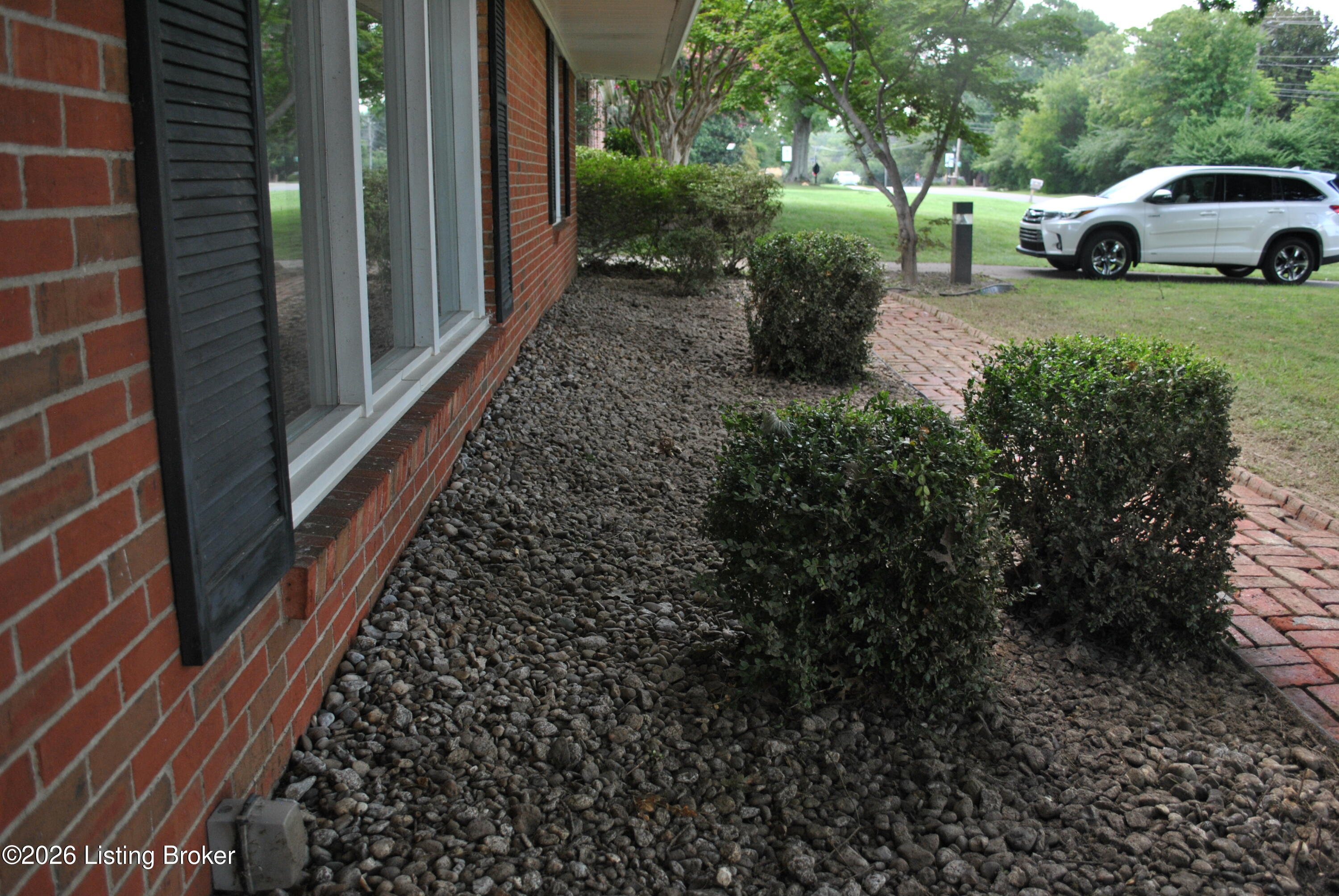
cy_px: 448
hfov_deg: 61.9
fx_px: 1117
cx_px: 670
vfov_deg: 43.7
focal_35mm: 30
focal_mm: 20
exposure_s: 1/60
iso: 200
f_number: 4
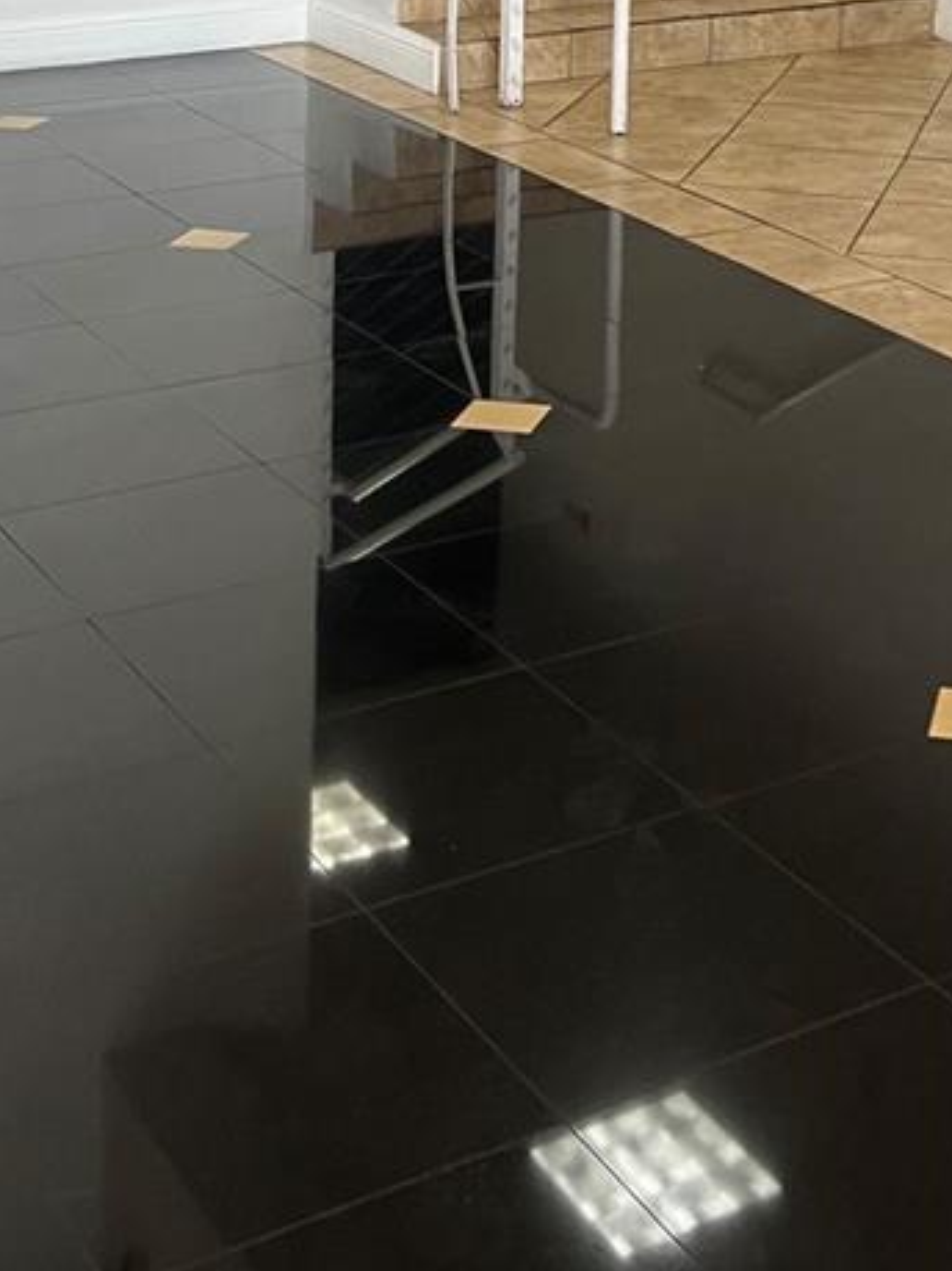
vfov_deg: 25.6
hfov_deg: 21.3
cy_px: -255
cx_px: 797
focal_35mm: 68
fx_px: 2495
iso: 100
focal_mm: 5.7
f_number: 1.5
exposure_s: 1/60
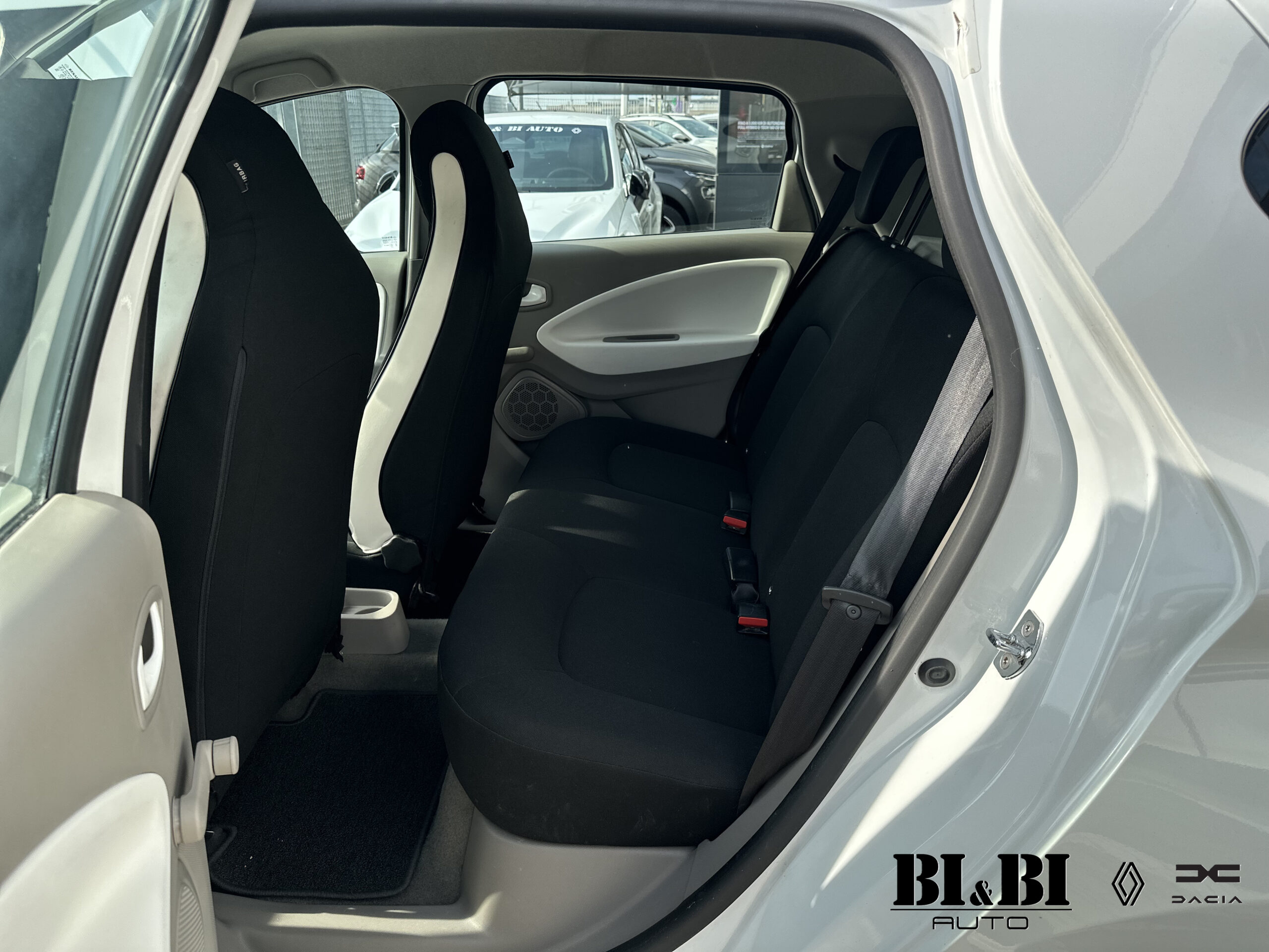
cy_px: 476
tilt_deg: -21.5
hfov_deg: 71.6
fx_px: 880
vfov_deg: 56.8
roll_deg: -1.0
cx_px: 634
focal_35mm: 24
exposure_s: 1/1779
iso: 80
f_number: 1.78
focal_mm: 6.86
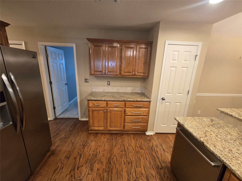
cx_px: 121
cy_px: 90
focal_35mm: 13
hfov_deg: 106.2
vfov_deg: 89.9
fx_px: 91
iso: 640
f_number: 2.2
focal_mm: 2.2
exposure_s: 1/50
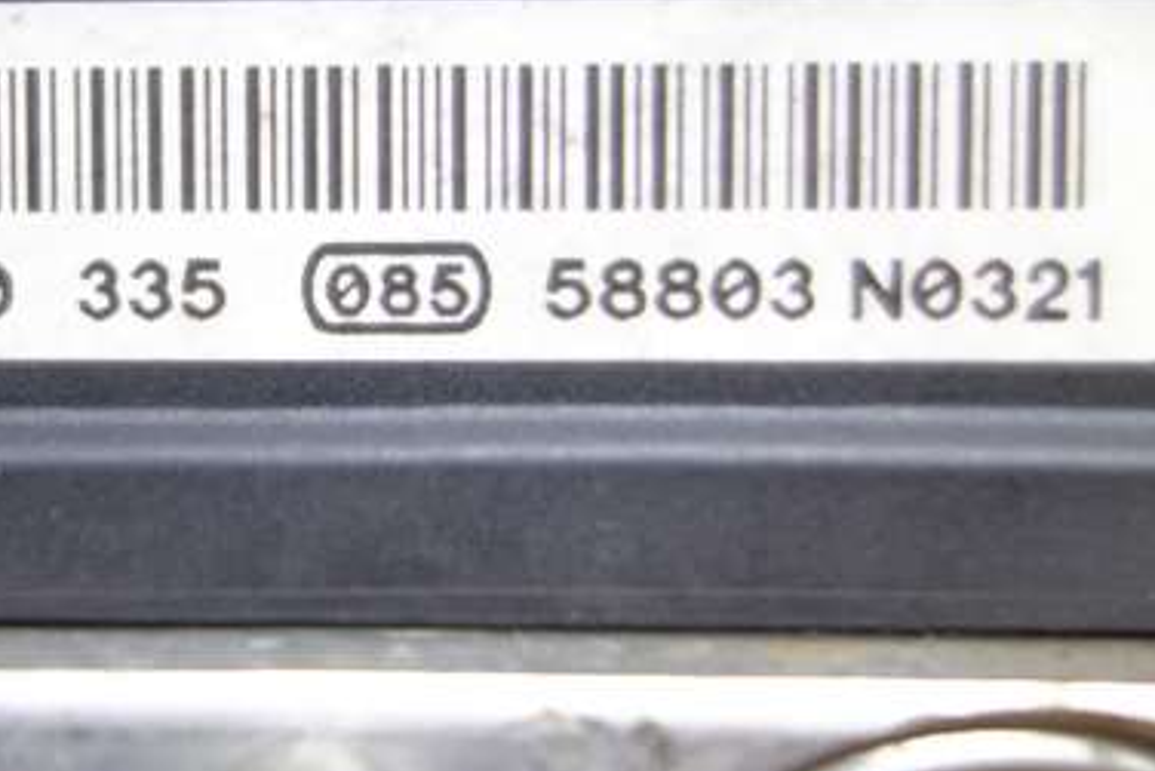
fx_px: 1958
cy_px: 137
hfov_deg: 31.9
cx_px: 209
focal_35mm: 61
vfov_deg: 21.9
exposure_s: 1/50
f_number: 1.8
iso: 125
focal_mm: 10.4
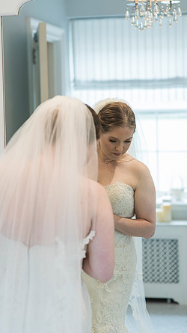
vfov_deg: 23.7
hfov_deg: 13.4
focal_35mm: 90
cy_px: 166
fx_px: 794
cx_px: 108
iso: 800
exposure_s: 1/320
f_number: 2.8
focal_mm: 85
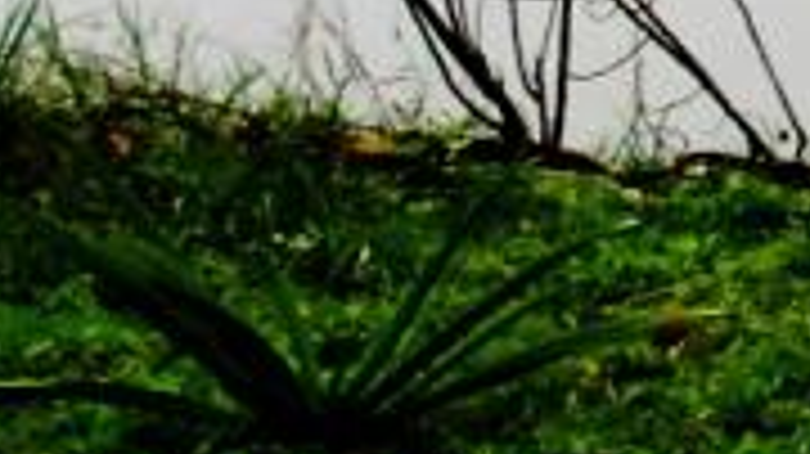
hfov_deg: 7.1
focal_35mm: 271
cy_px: -1205
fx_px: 5817
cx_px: 2484
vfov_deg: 4.2
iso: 64
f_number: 7.8
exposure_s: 1/250
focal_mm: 6.3
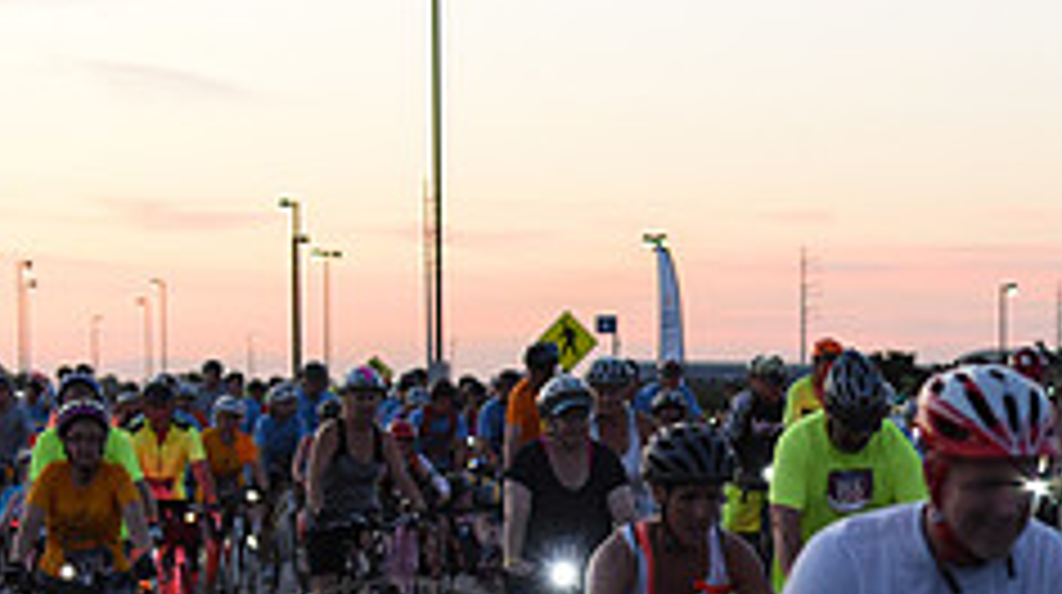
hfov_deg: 16.1
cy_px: 781
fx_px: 3628
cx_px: 1197
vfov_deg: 9.2
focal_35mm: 129
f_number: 2.8
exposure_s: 1/400
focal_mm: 50
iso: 2500
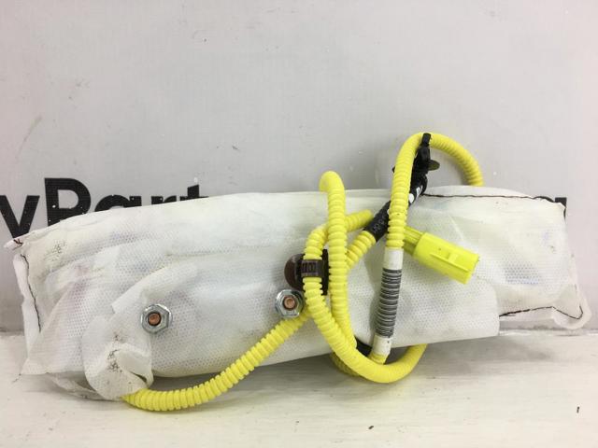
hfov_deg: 61.7
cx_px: 299
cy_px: 224
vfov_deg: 48.2
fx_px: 501
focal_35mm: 29
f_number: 2.2
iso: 40
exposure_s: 1/100
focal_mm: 4.15
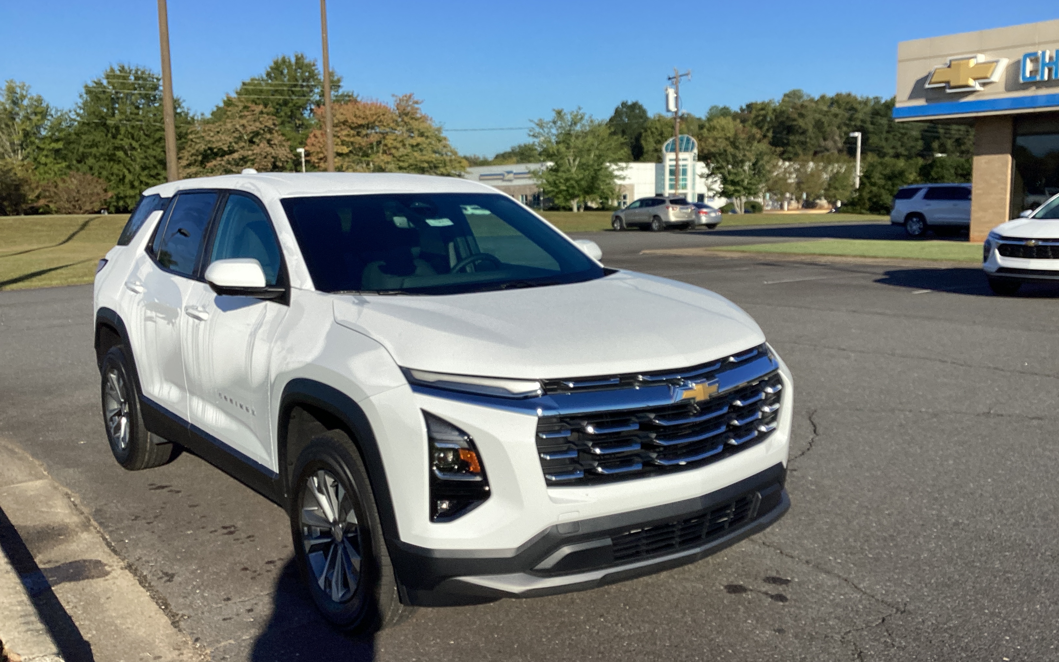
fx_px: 952
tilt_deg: -5.7
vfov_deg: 38.3
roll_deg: -0.1
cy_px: 330
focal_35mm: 33
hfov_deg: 58.1
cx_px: 530
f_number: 2.4
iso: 25
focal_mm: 3.3
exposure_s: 1/1988
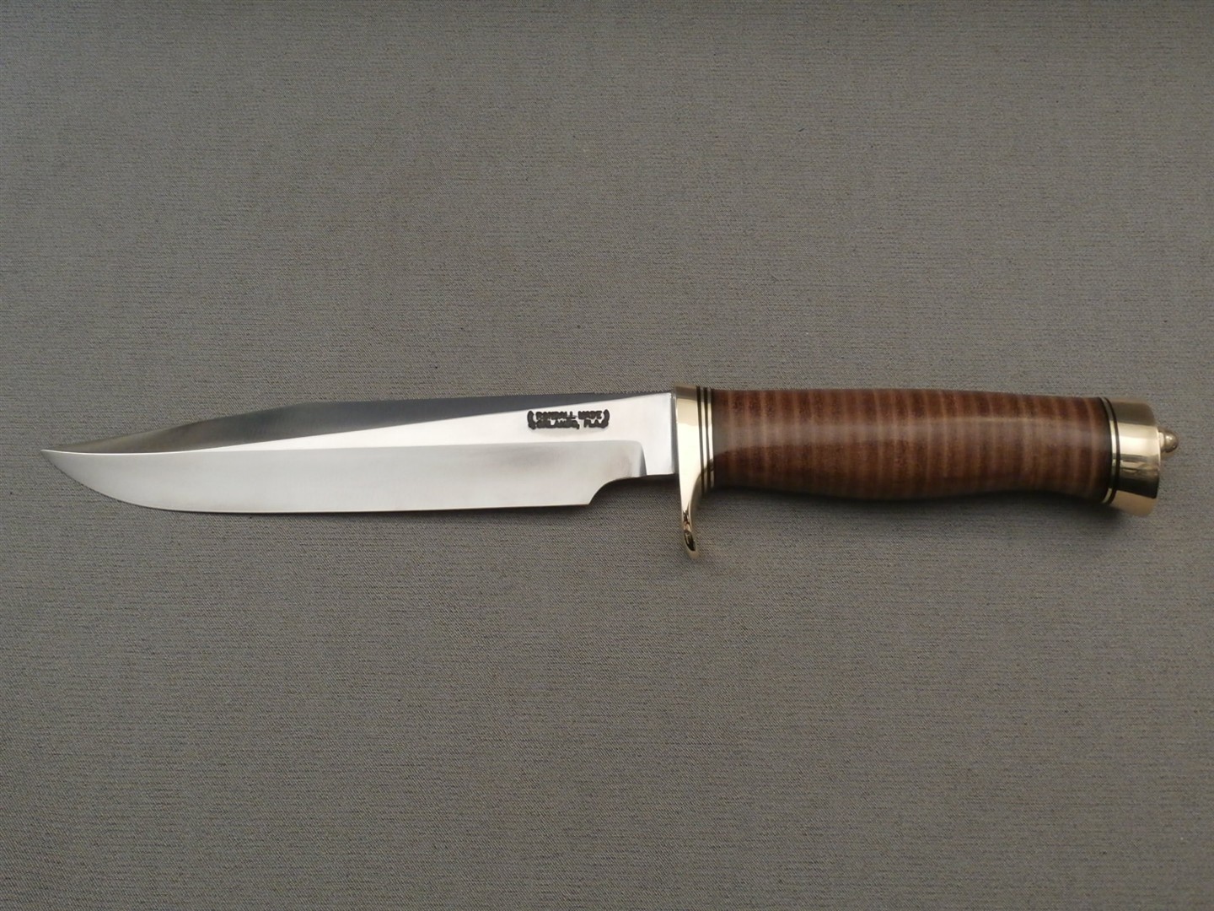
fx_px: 1192
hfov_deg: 54.0
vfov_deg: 41.8
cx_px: 607
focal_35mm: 34
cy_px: 456
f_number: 3.4
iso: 400
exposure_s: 1/30
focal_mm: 6
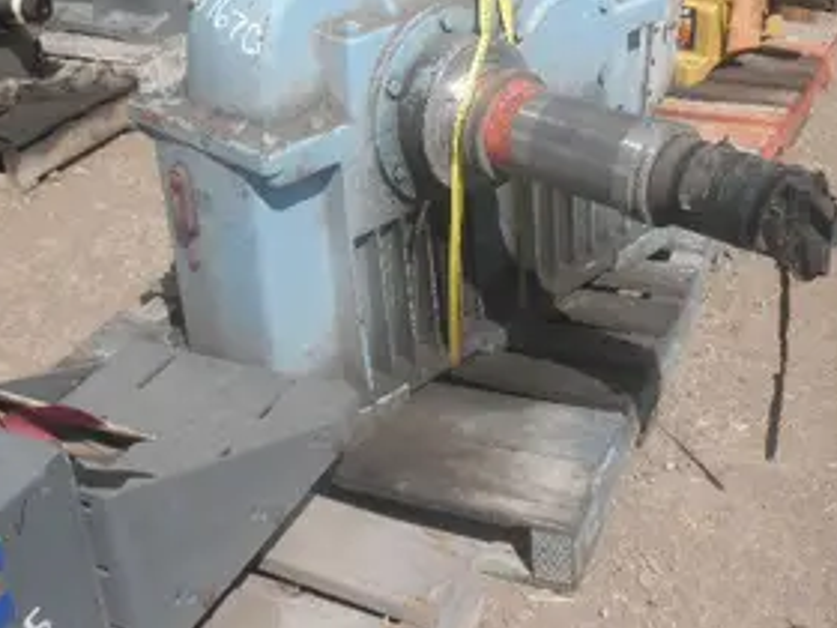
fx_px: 1209
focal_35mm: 50
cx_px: 427
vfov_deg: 28.9
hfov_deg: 38.2
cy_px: 218
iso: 64
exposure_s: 1/125
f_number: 9.1
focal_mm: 6.1
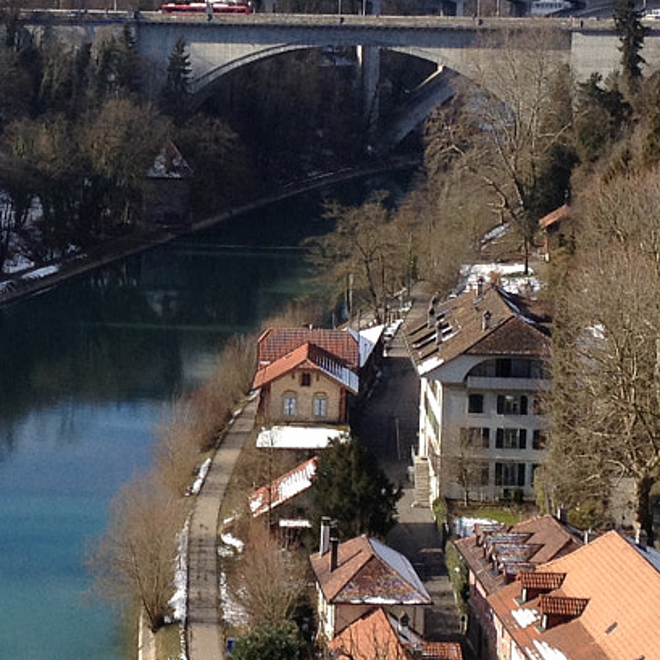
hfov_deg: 14.3
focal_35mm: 121
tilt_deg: -9.4
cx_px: 52
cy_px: 292
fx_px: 2610
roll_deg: -2.1
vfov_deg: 14.4
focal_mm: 4.28
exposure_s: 1/1381
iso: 50
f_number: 2.4
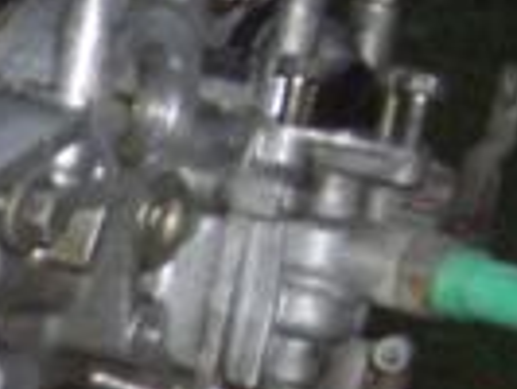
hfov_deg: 7.8
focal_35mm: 228
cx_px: -894
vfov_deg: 6.4
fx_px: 3408
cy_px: 619
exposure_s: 1/60
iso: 200
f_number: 2.7
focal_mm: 6.2
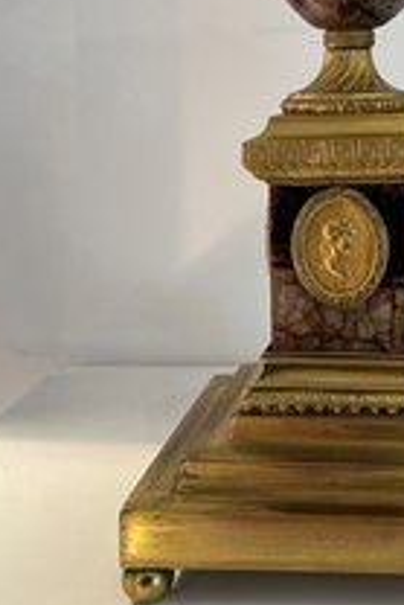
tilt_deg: -4.3
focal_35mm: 50
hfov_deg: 26.1
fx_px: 840
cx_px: 366
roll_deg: +0.1
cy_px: 163
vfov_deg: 38.7
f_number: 1.6
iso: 100
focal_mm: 5.1
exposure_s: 1/100
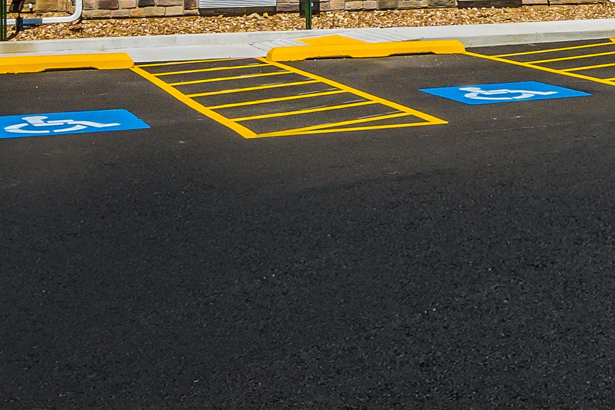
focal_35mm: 57
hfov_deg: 31.0
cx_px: 685
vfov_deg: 18.6
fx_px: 974
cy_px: -322
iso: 400
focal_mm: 10
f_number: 9
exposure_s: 1/2000
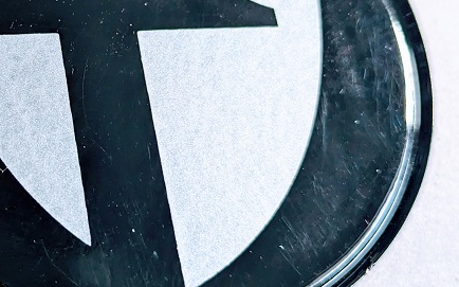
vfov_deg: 13.9
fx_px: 1176
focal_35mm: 94
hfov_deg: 21.9
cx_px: 131
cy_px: 79
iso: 258
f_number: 1.85
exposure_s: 1/43.9
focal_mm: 6.81
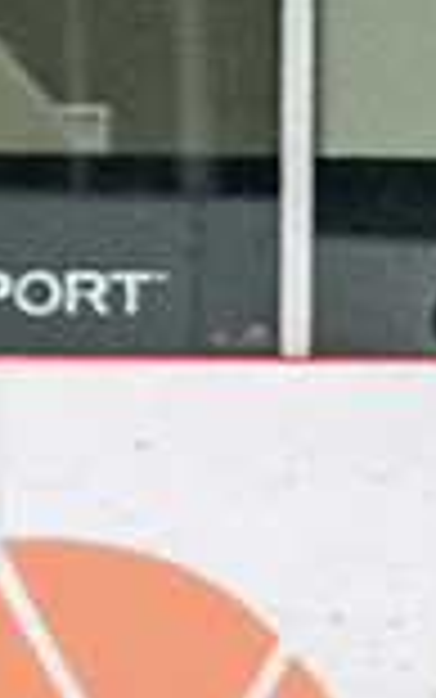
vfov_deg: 3.0
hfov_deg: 1.9
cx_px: 1769
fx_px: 13068
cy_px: 1112
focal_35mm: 688
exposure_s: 1/800
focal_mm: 92
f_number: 2.8
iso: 4000
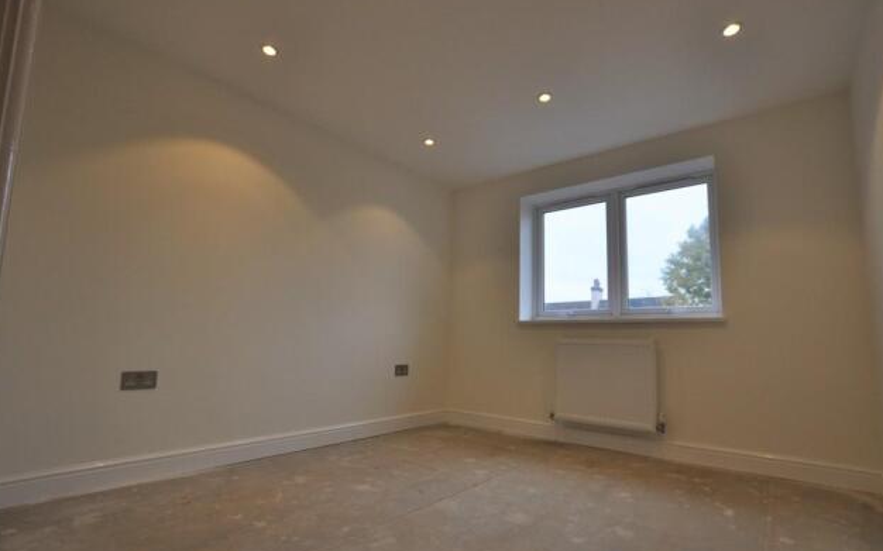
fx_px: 385
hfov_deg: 97.8
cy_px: 292
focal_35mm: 16
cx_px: 453
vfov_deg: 71.2
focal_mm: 10
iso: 400
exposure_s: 1/80
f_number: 4.5
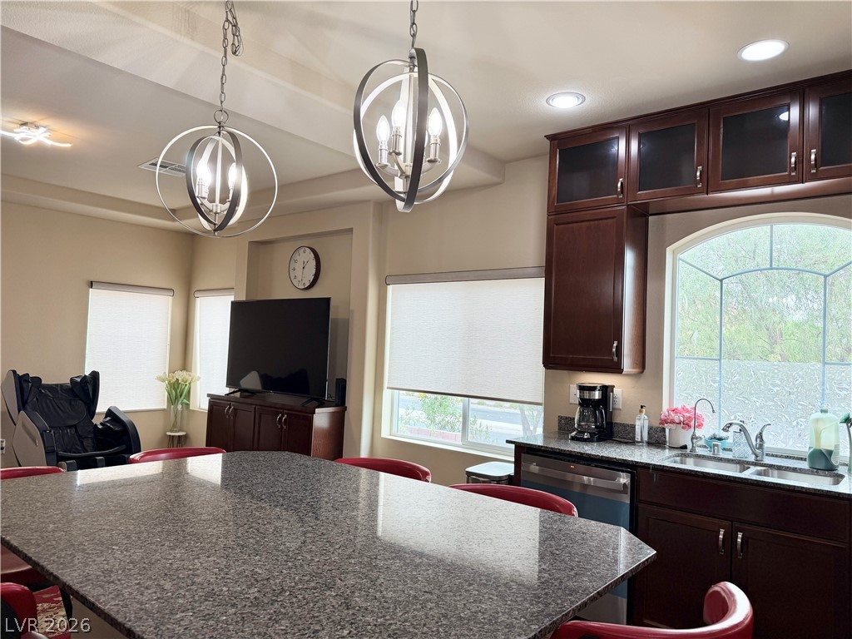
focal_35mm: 24
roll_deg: -2.6
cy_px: 320
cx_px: 426
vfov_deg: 56.8
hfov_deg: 71.6
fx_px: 591
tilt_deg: +1.9
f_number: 1.78
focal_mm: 6.76
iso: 64
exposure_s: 1/187
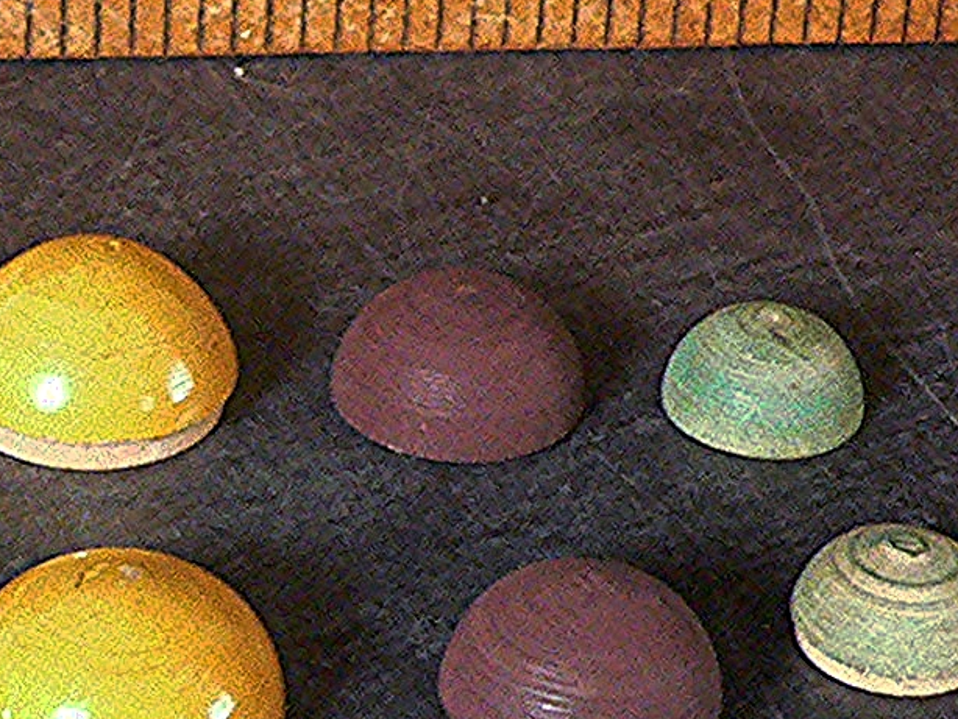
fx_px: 4153
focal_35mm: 150
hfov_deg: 13.0
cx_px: -25
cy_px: 409
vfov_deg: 9.9
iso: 400
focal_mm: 6
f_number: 2.8
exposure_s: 1/13
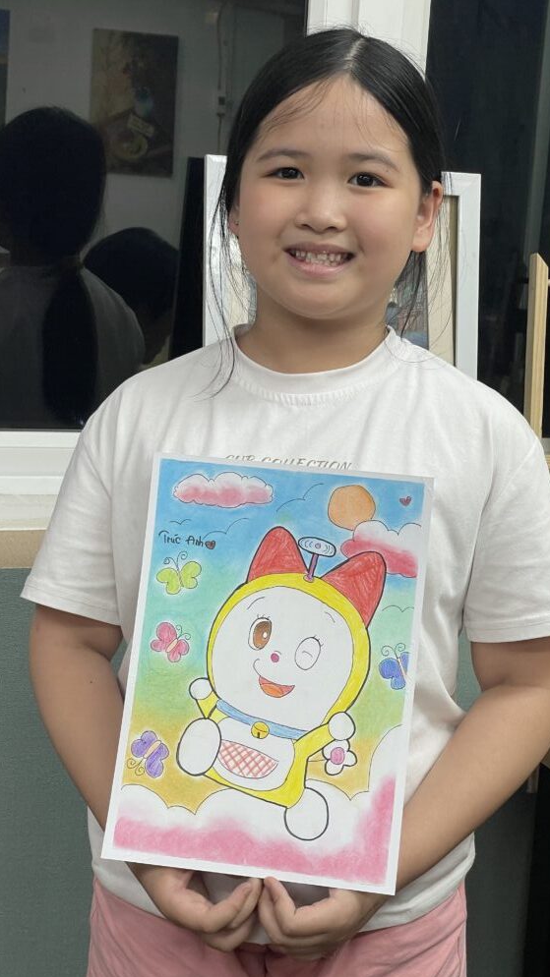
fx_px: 1478
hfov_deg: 21.1
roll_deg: -3.8
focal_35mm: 57
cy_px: 490
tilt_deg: -9.4
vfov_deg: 36.6
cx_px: 272
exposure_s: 1/100
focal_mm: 6
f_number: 2
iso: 40
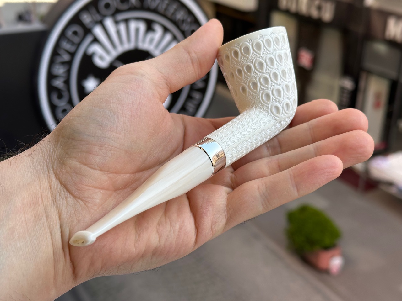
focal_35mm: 48
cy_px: 150
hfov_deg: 39.7
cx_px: 201
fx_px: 557
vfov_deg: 30.3
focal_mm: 6.86
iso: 64
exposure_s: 1/538
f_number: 1.78
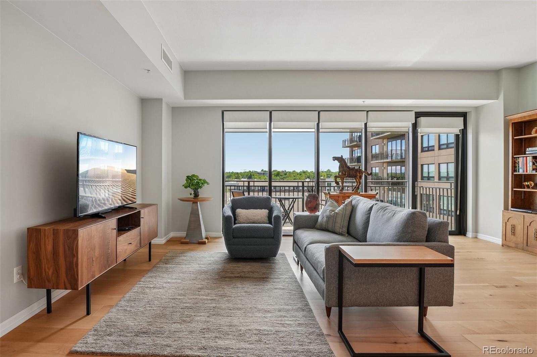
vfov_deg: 72.0
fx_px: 246
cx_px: 268
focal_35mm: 16
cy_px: 178
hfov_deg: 95.0
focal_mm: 11
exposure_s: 1/30
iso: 160
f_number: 8
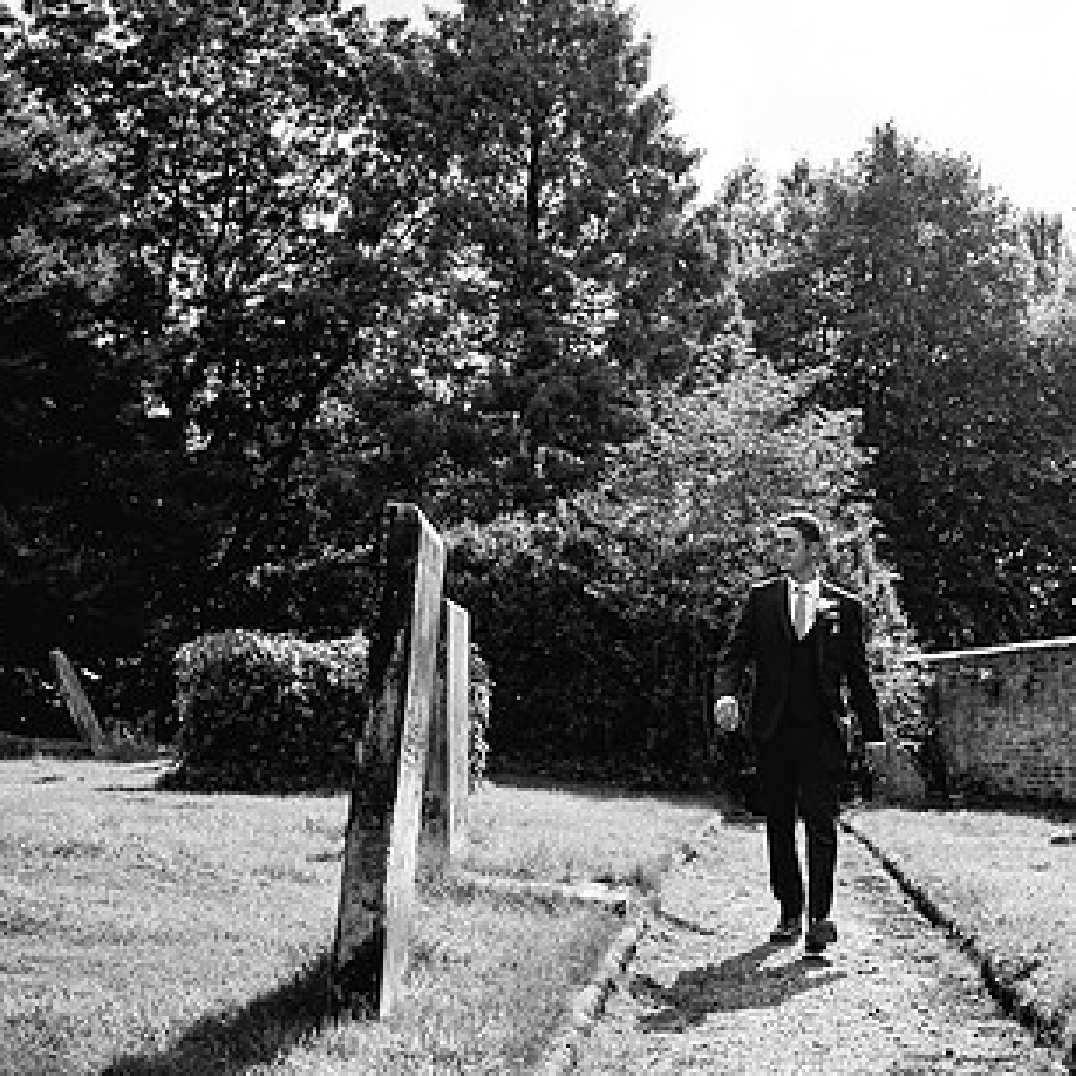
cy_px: 424
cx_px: 772
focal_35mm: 58
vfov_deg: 29.5
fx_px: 2040
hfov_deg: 29.2
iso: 125
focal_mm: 35
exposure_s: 1/500
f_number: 5
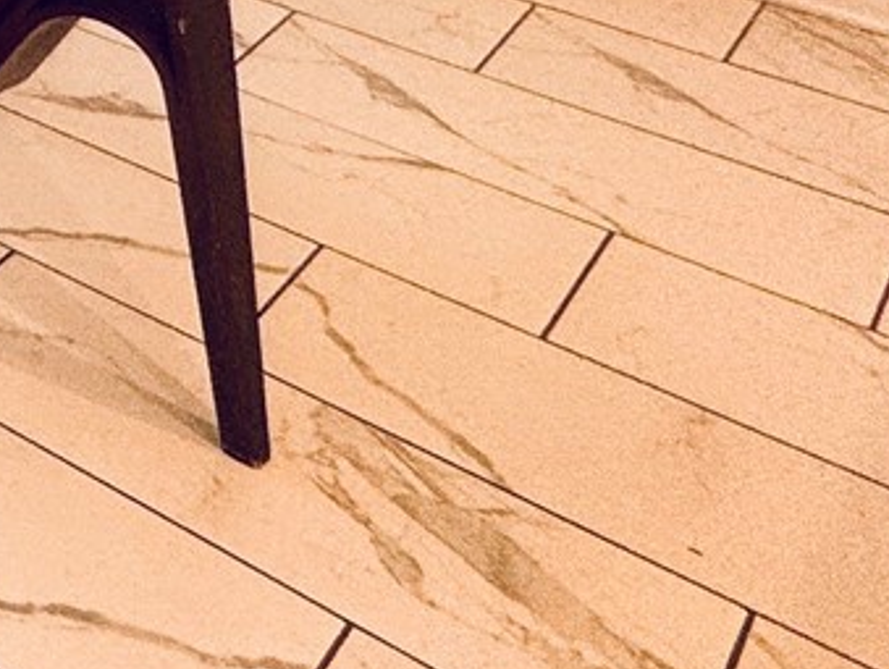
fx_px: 1697
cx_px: -1088
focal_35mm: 66
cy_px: -538
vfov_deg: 17.8
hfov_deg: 16.7
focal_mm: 2.22
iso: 64
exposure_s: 1/120
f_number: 2.2
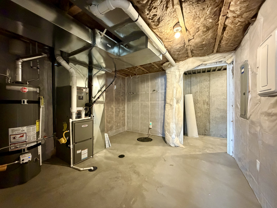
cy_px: 104
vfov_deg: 85.7
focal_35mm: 14
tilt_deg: -0.4
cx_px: 138
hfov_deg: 102.1
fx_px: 112
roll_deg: +0.1
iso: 1250
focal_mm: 2.22
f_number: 2.2
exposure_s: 1/60
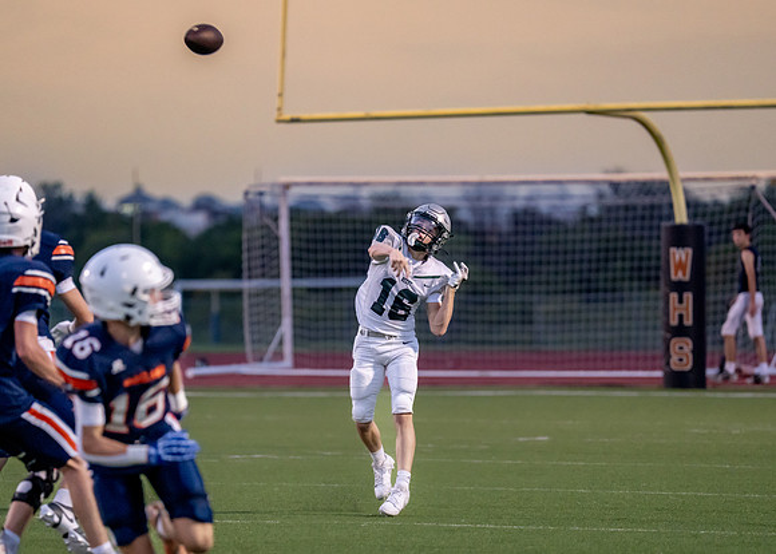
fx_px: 5865
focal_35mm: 266
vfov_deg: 5.4
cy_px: 320
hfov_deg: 7.6
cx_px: 401
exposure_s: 1/1000
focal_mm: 200
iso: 2000
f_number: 2.8
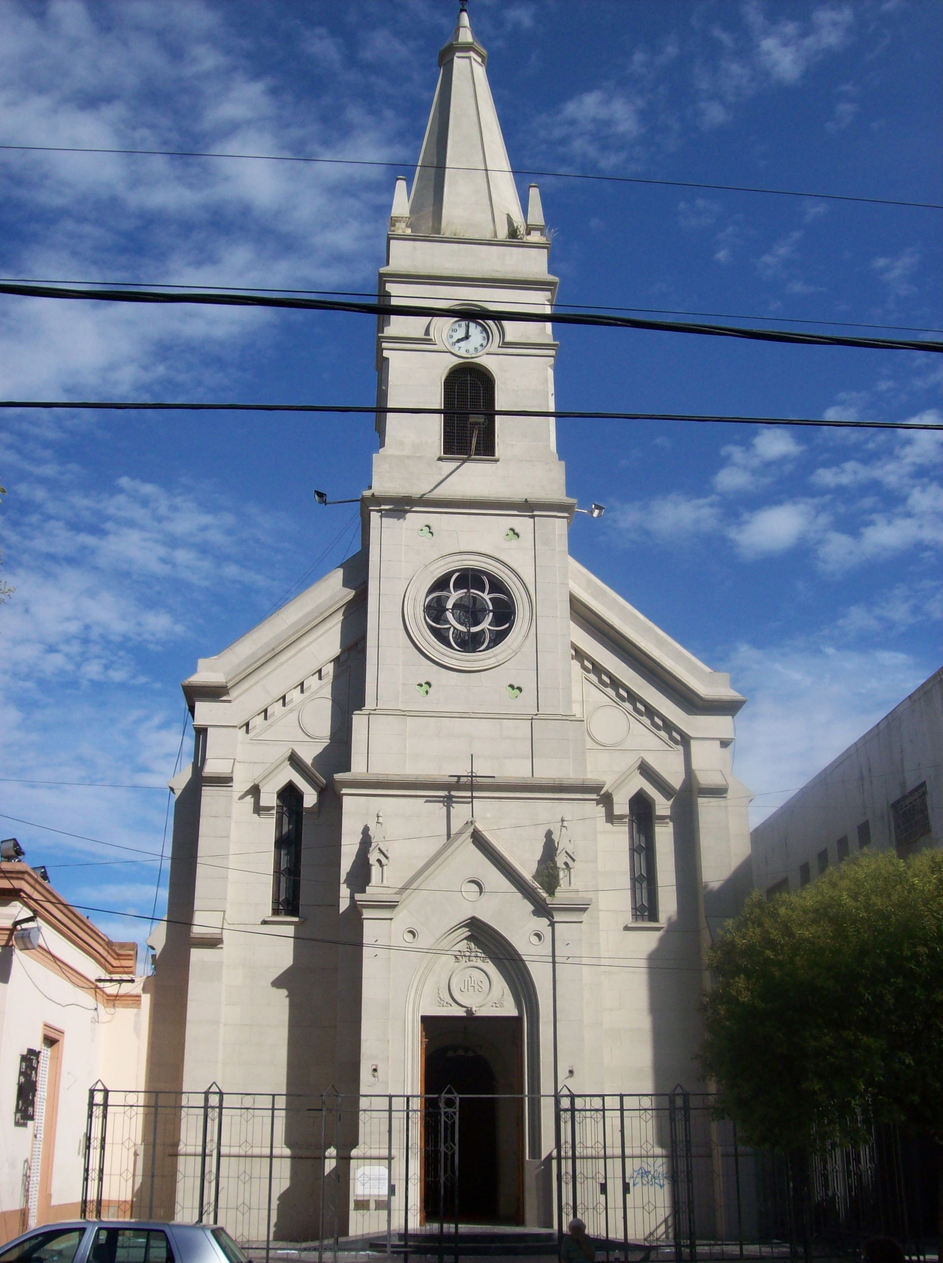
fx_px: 1311
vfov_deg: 51.4
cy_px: 632
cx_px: 472
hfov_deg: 39.6
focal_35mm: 36
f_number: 4.8
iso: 80
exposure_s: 1/752
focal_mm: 6
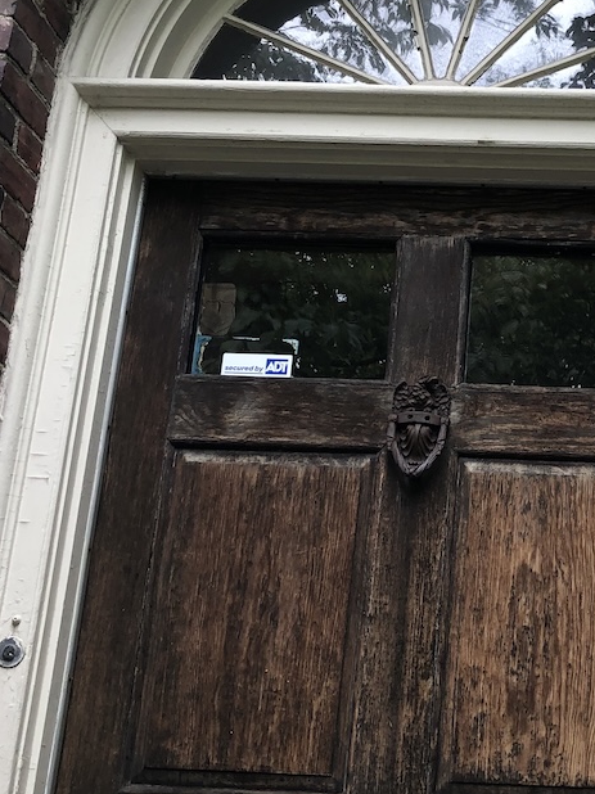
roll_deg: -1.6
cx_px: 553
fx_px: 1330
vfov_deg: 33.0
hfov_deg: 24.4
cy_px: 271
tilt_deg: +21.2
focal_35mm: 58
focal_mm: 3.99
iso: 50
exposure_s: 1/120
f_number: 1.8
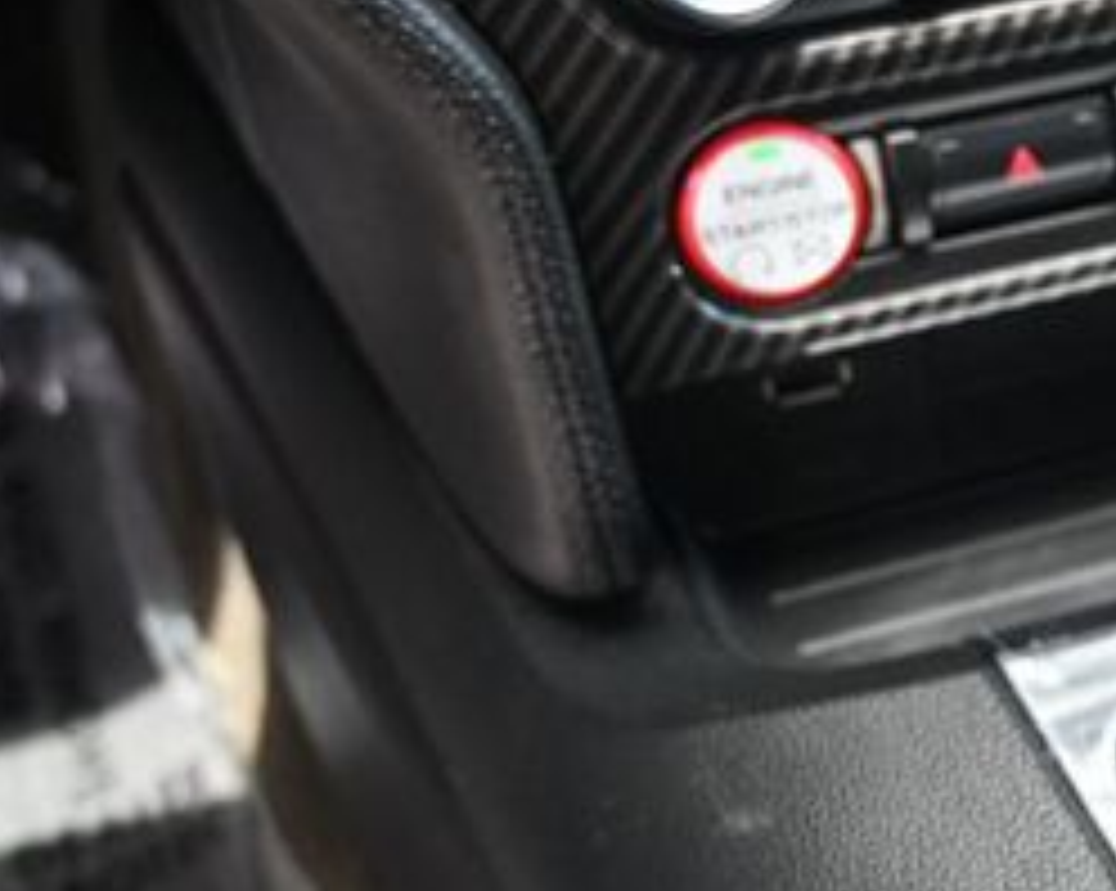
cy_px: 572
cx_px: 1408
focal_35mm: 80
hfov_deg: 21.8
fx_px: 2640
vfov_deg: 19.1
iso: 720
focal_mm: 22
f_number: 4
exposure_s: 1/125
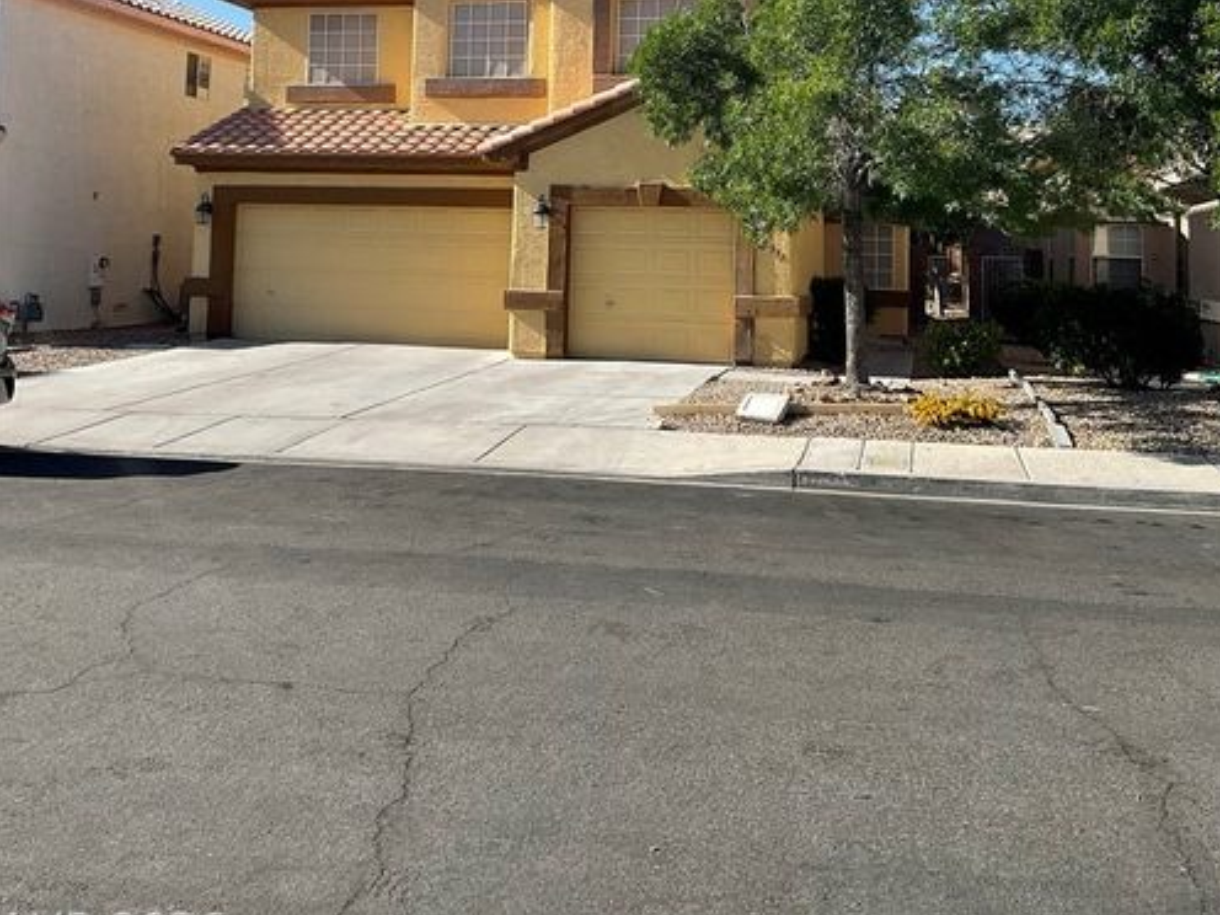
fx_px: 1375
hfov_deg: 47.9
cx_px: 610
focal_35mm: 39
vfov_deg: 35.3
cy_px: 146
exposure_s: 1/1577
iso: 16
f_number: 1.8
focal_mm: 3
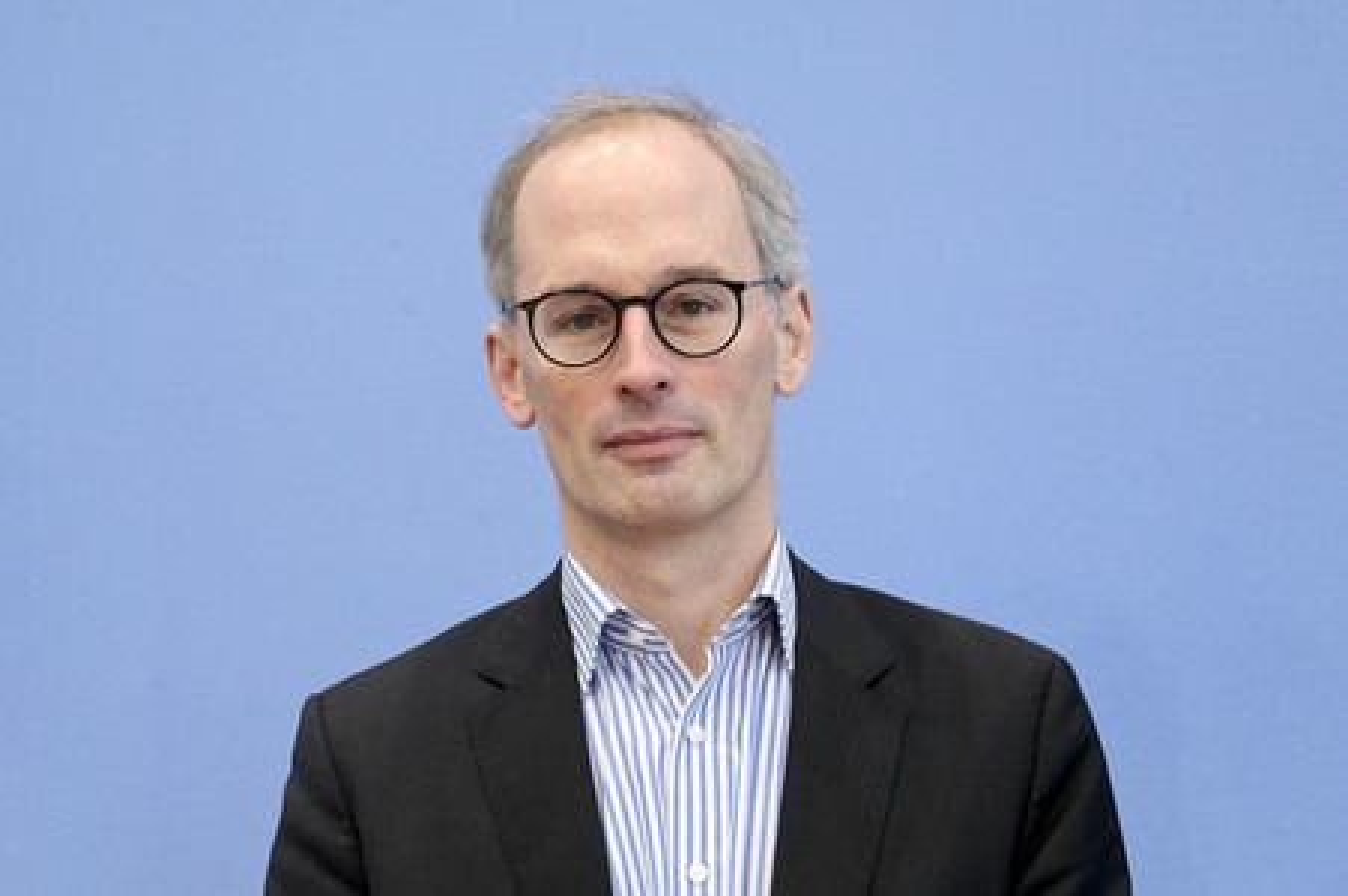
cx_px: 674
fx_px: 3180
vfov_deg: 16.0
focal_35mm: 85
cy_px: 448
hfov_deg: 23.9
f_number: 5
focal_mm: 85
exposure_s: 1/400
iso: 3200
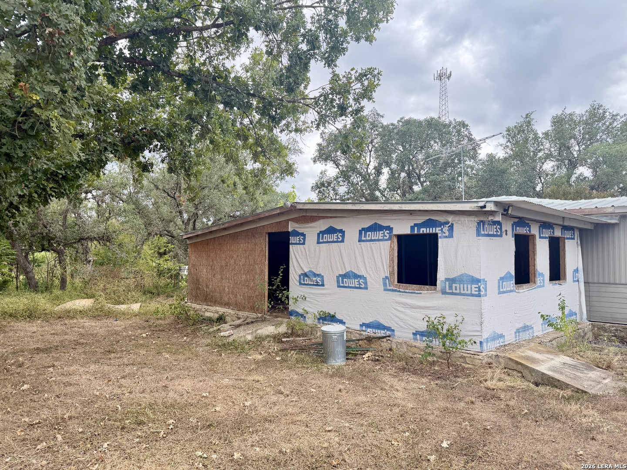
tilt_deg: +3.9
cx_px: 314
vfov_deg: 56.8
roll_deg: -0.6
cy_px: 235
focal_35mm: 24
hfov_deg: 71.6
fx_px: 435
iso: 100
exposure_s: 1/1192
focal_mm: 6.76
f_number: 1.78
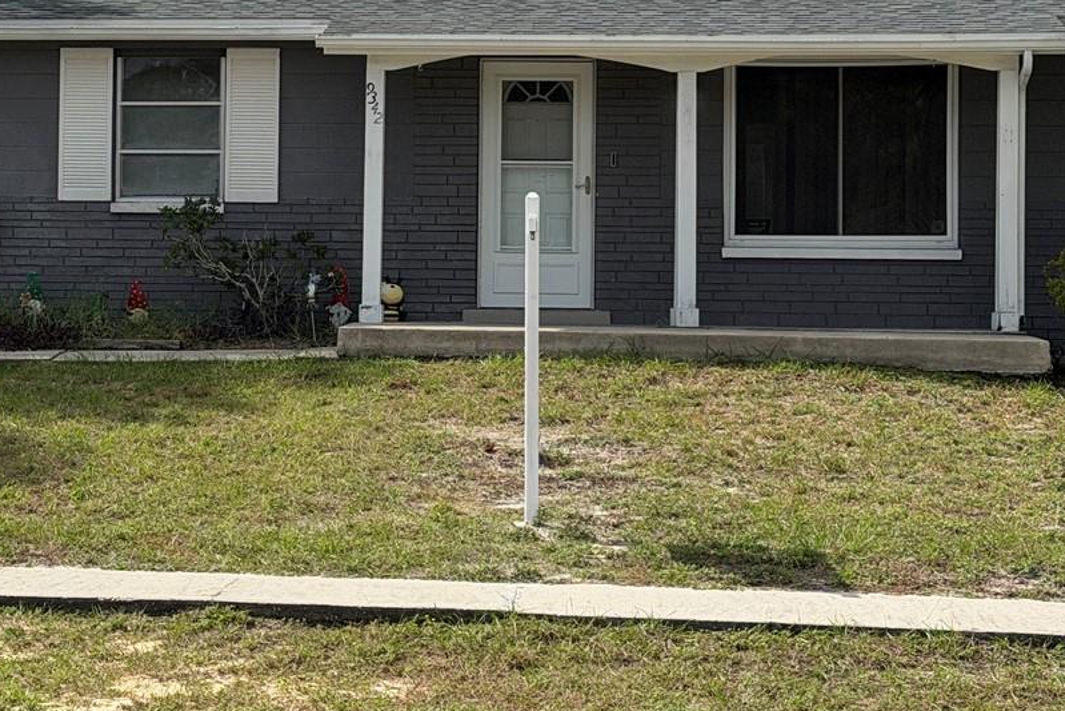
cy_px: 219
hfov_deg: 20.3
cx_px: 304
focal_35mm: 100
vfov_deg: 13.7
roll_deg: -0.5
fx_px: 2959
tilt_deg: +1.9
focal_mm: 6.76
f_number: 1.78
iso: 64
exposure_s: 1/7143
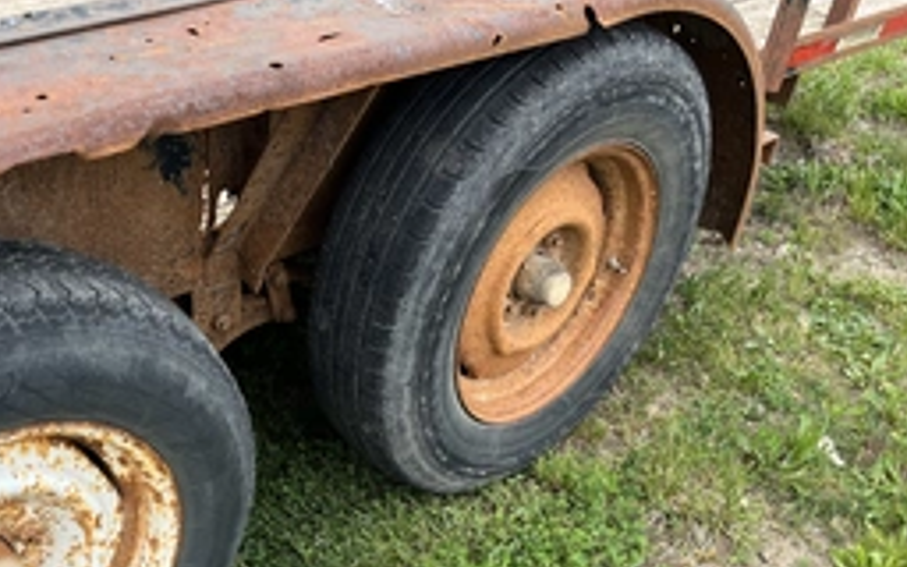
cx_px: 312
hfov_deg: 45.6
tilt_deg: -43.1
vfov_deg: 28.9
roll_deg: +2.5
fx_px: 1063
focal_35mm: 43
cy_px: 485
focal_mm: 5.1
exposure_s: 1/527
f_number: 1.6
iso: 50
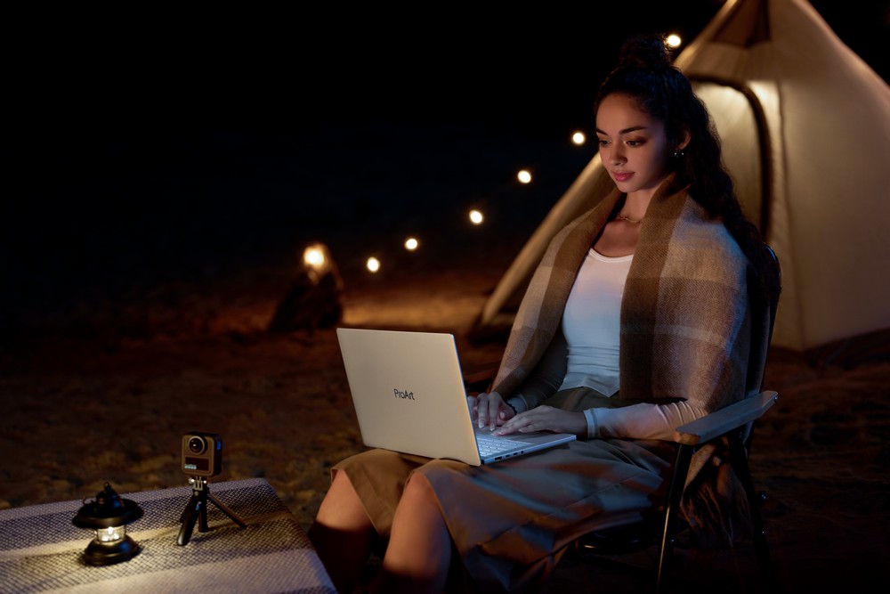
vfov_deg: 27.0
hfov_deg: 39.6
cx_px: 445
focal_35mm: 50
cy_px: 297
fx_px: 1236
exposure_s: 1/60
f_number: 2
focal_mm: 50
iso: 800
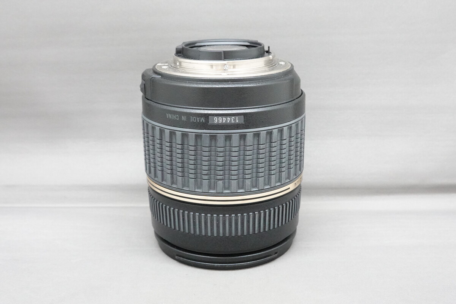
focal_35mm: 46
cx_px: 228
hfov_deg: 42.7
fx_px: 583
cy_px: 152
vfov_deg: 29.2
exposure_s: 1/50
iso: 4000
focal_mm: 16.86
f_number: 5.6
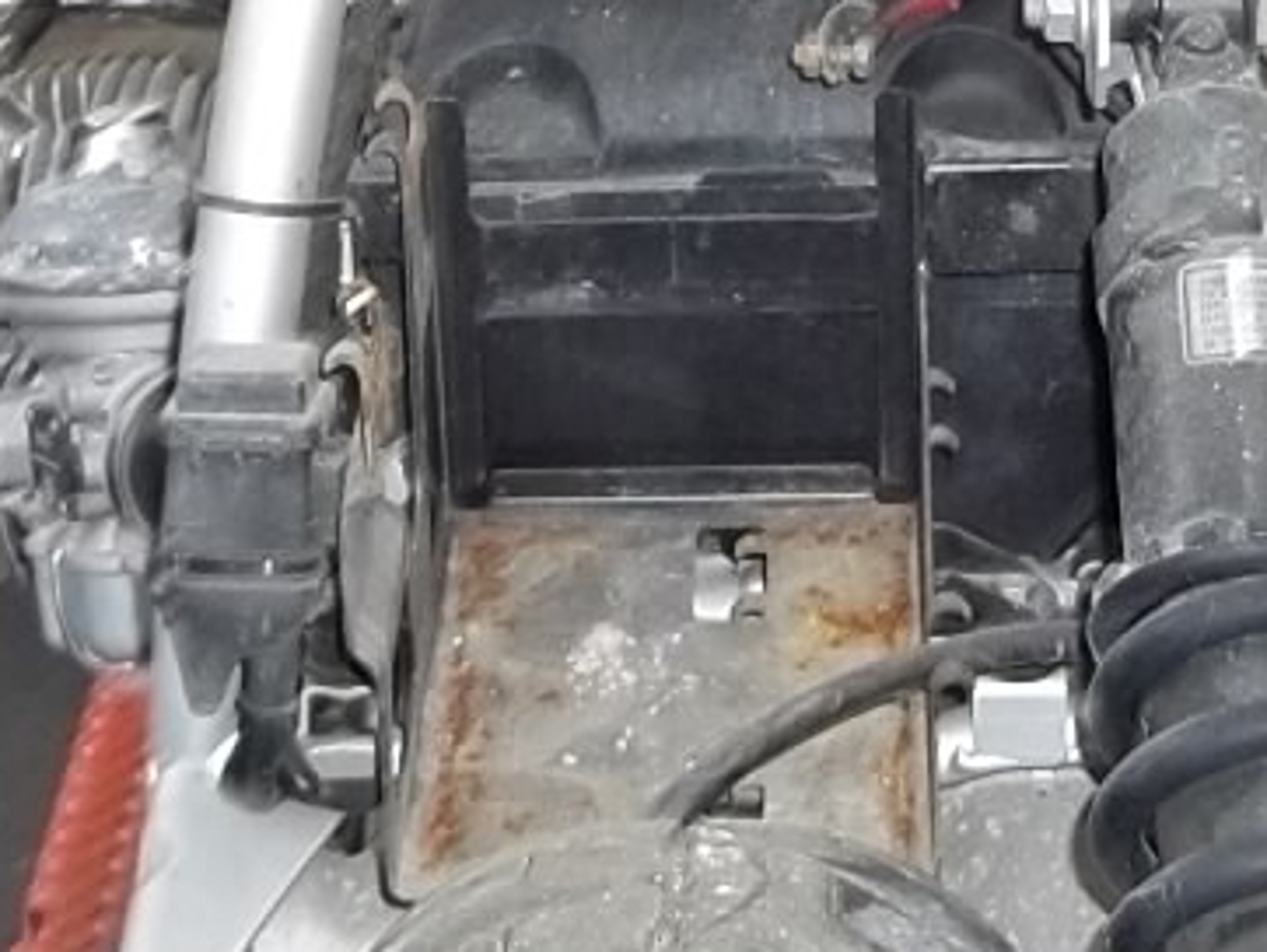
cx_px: 514
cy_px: -66
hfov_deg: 17.4
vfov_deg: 12.9
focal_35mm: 113
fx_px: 4139
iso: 160
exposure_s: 1/30
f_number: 2.9
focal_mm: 5.7
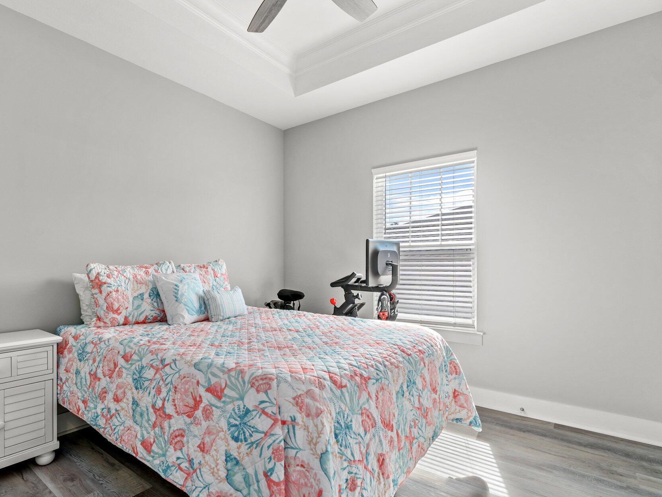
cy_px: 263
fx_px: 363
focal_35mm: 19
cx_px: 258
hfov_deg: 83.4
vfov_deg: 68.6
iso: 400
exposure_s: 1/13
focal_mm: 16
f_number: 8
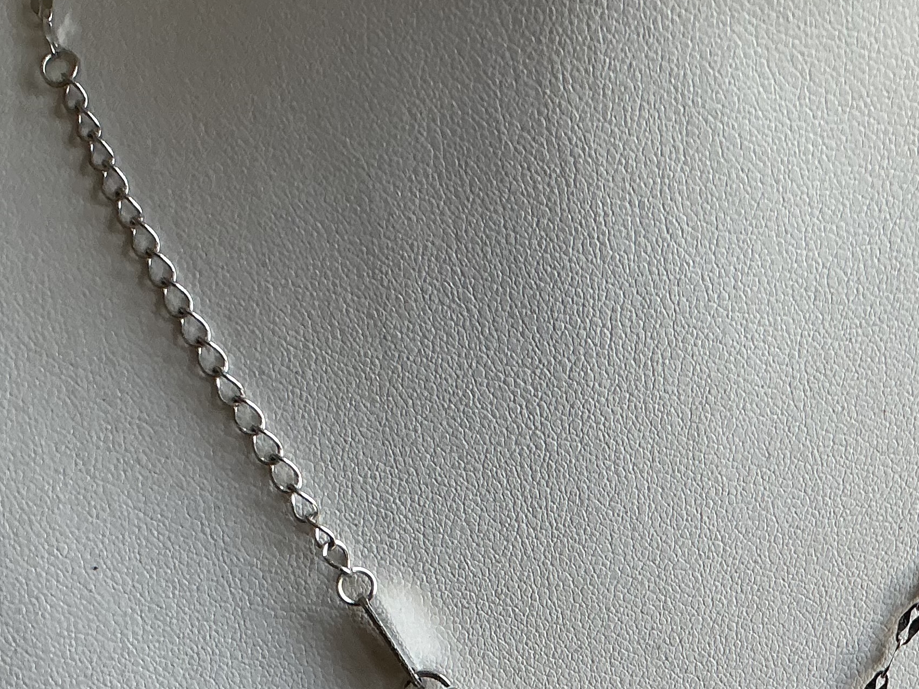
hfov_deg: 27.2
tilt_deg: -50.1
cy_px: 759
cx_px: 828
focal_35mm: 69
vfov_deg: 20.3
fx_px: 1832
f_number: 1.8
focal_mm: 3
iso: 40
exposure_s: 1/100
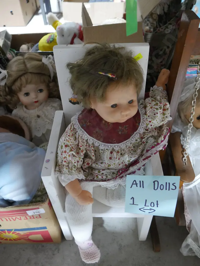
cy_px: 133
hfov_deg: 46.8
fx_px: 231
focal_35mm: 30
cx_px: 100
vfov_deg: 59.9
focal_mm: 15
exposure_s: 1/60
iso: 3200
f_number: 4.5
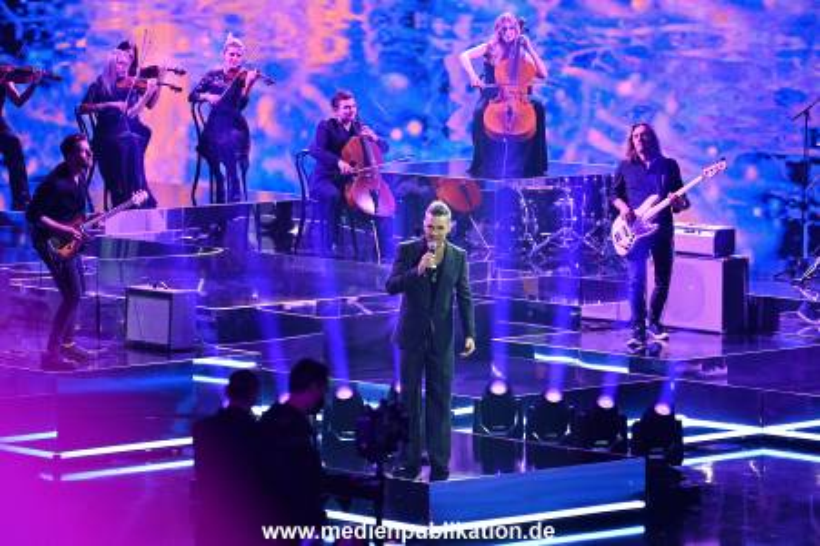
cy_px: 273
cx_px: 410
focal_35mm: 200
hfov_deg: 10.3
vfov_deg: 6.9
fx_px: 4552
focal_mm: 200
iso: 6400
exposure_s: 1/125
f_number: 4
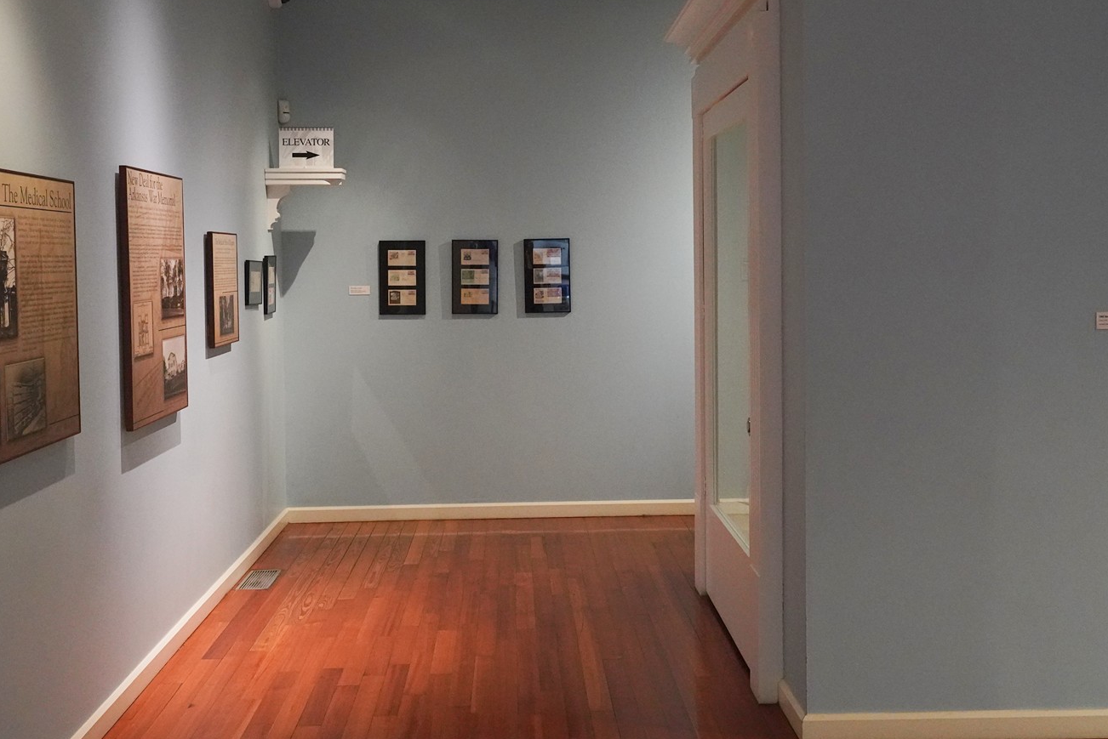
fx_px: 1324
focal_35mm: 43
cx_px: 548
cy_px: 315
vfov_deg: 31.2
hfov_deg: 45.4
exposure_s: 1/100
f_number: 5.6
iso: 6400
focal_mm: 28
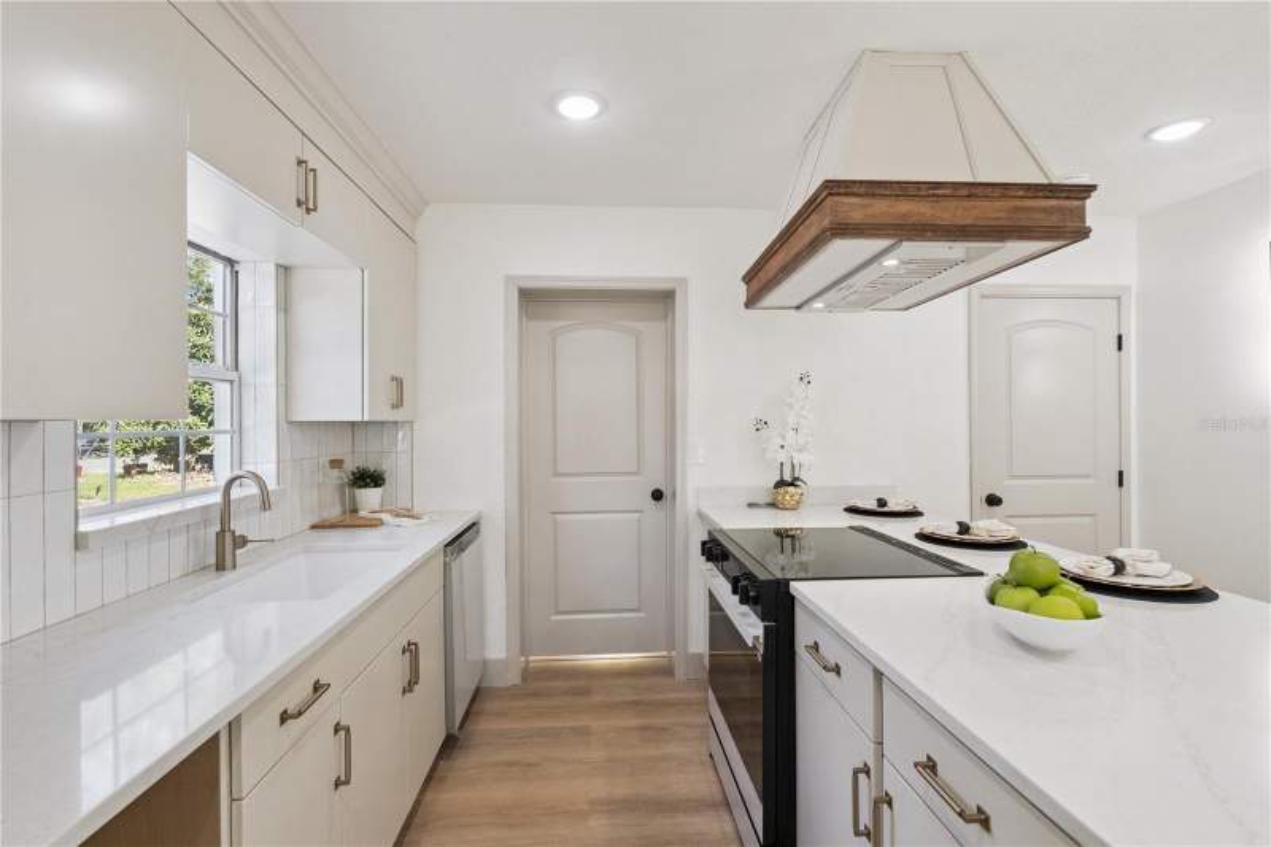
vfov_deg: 73.7
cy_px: 424
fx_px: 565
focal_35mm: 16
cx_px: 636
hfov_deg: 96.7
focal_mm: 16
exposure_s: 1/250
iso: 3200
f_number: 10
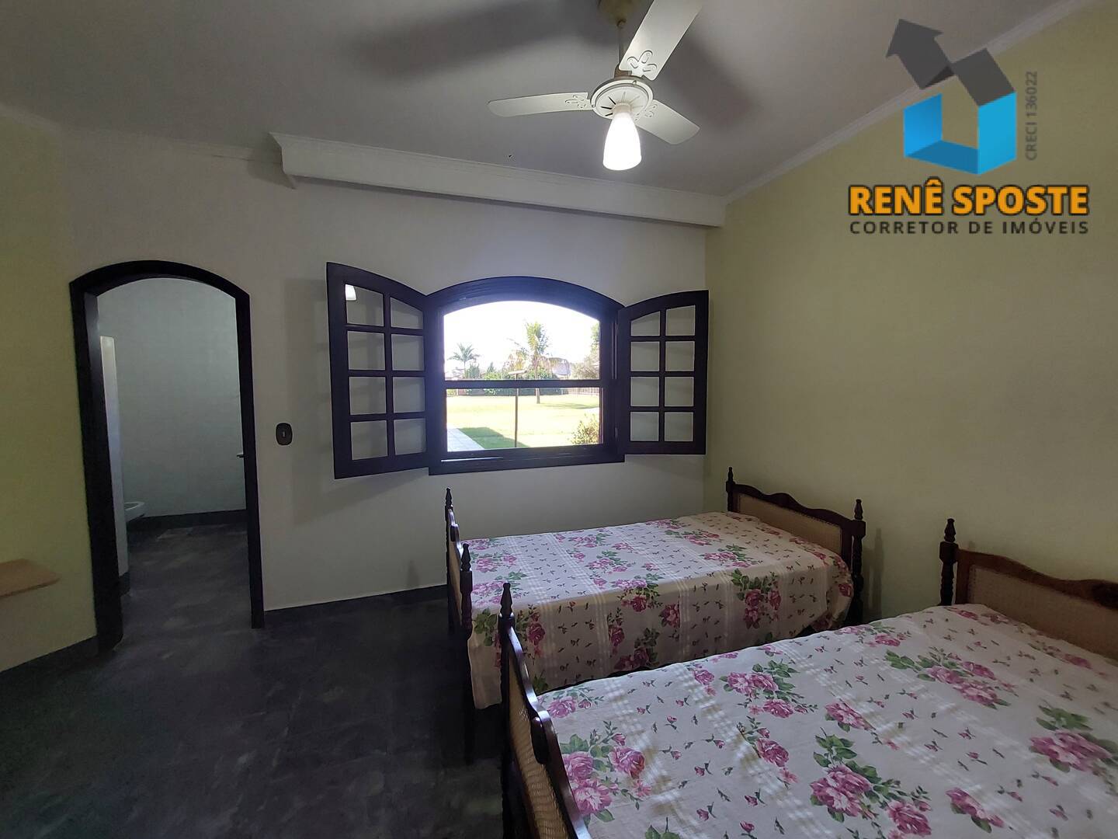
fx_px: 420
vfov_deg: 89.9
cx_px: 559
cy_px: 420
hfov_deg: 106.2
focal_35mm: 13
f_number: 2.2
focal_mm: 1.74
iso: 80
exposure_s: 1/50
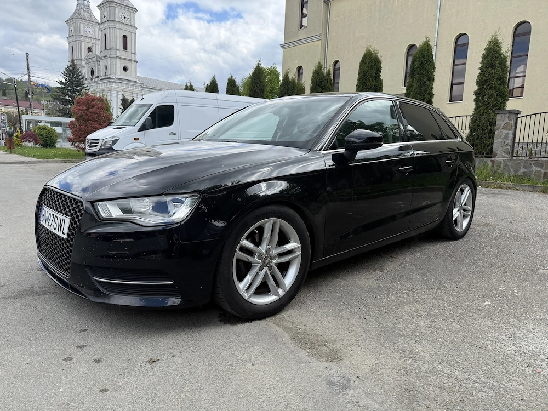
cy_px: 206
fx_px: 380
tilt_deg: -7.2
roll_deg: -1.7
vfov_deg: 56.8
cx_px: 274
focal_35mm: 24
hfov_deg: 71.6
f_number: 1.78
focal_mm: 6.76
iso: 100
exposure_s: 1/2232
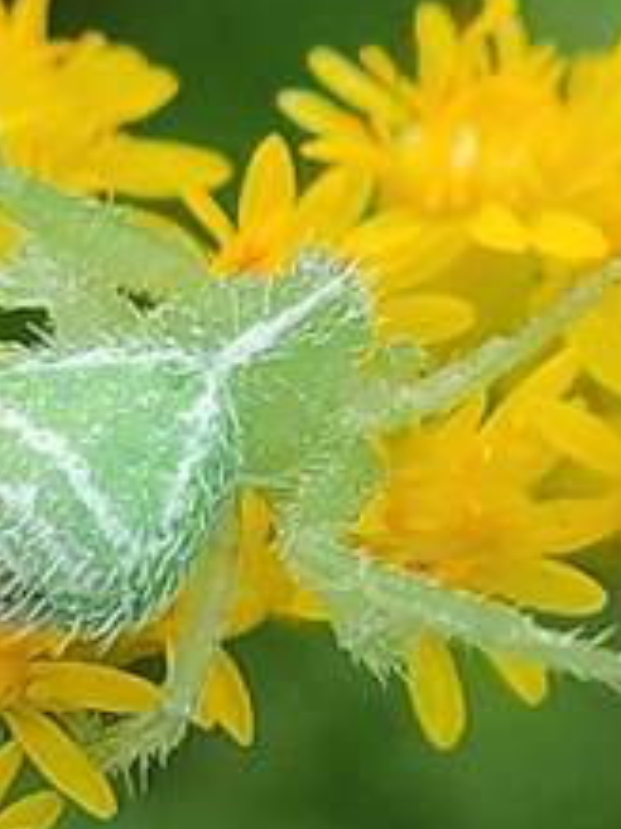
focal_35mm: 76
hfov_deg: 19.2
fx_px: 1820
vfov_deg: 25.5
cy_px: 591
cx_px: 117
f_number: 1.75
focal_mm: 4.77
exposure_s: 1/120
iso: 306
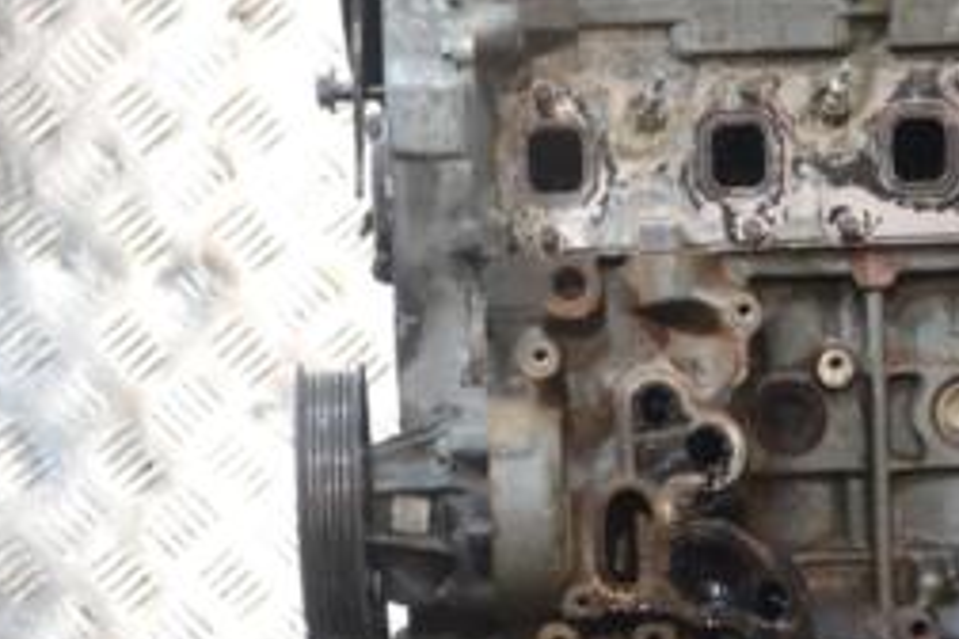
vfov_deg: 8.7
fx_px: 4182
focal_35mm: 157
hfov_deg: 13.0
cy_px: 479
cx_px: 837
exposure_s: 1/30
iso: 2200
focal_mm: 44
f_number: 5.3
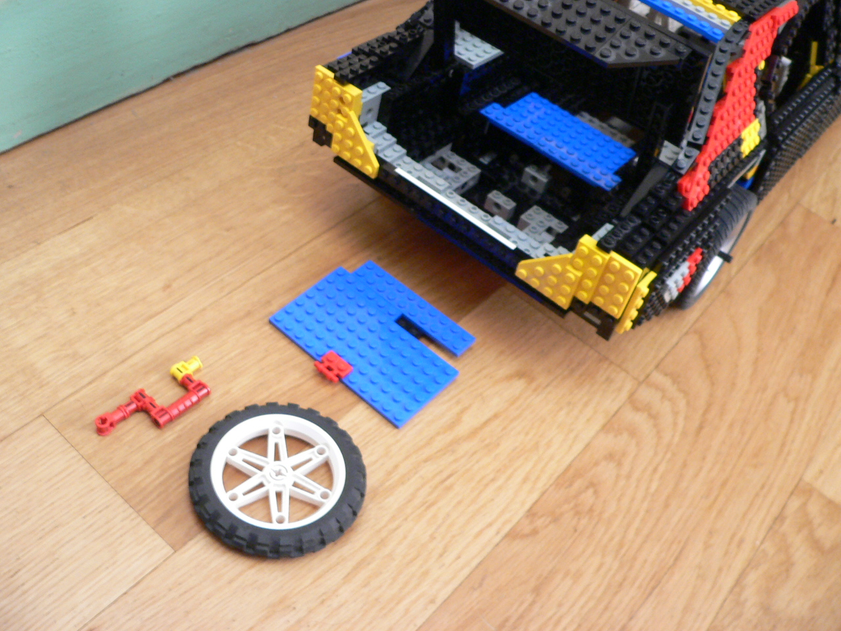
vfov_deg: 39.7
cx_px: 420
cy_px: 316
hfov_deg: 51.4
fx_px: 875
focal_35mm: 36
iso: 200
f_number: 2.8
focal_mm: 6
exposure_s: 1/4
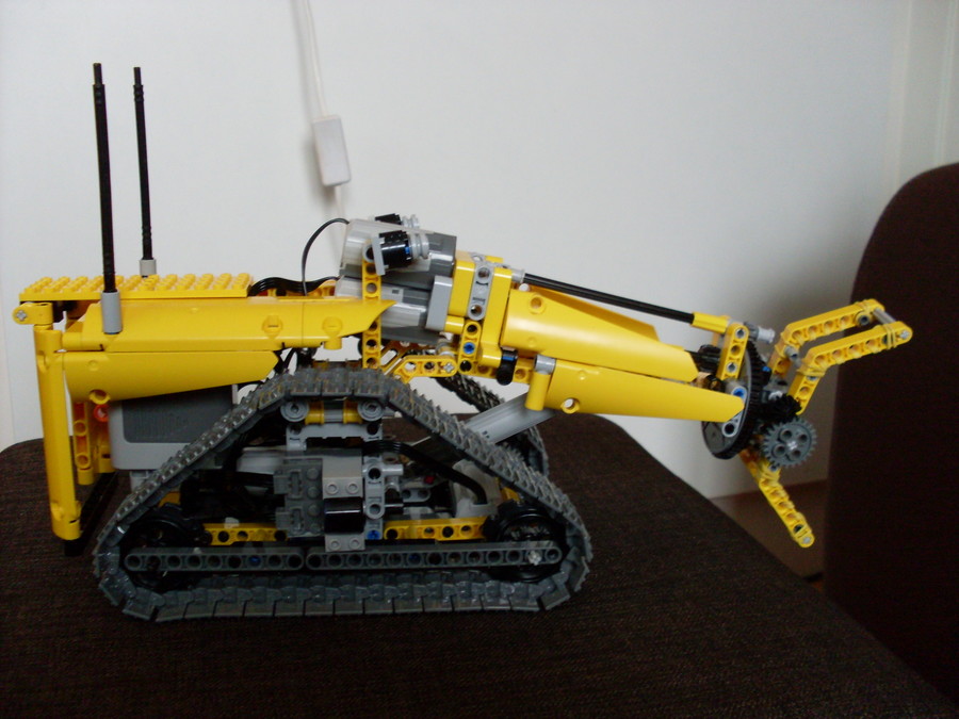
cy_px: 360
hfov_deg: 49.0
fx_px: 1053
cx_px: 480
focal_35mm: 38
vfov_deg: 37.7
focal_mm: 6.3
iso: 200
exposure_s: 1/15
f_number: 2.8
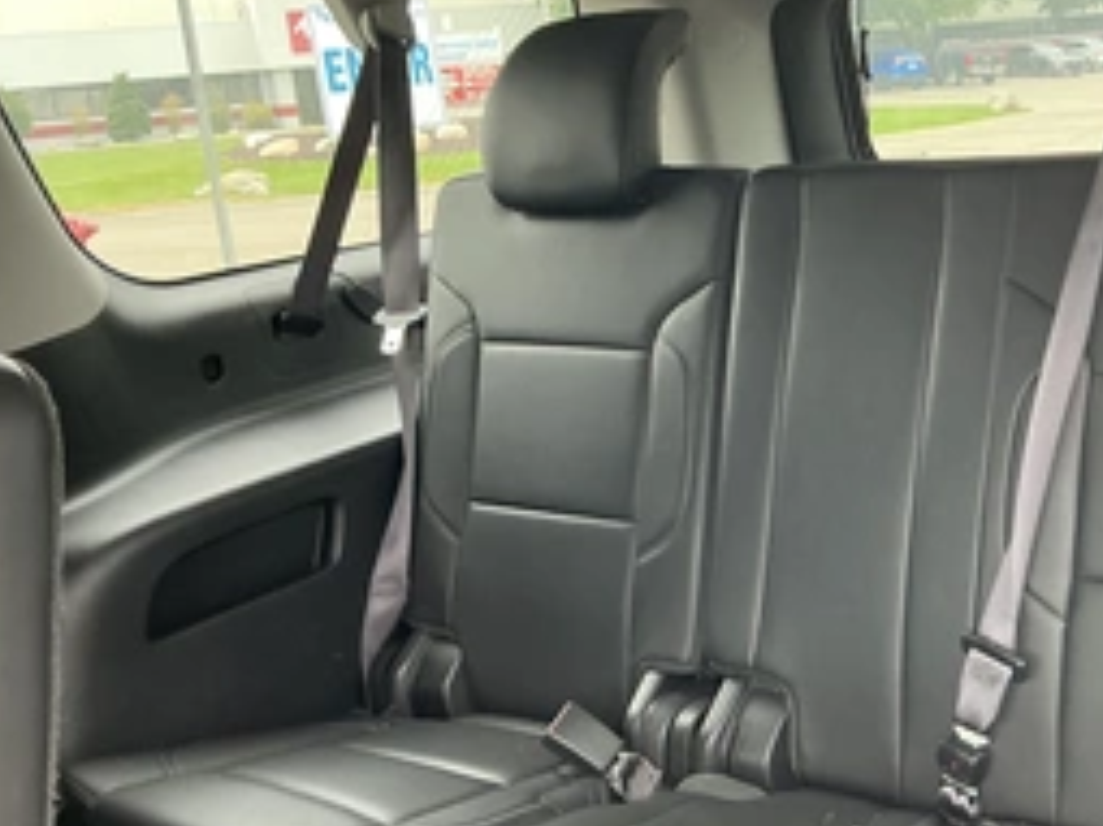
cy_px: 471
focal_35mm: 44
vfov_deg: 32.8
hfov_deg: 41.5
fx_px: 1401
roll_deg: +3.1
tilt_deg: -16.8
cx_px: 843
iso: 125
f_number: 1.8
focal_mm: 3
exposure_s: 1/60
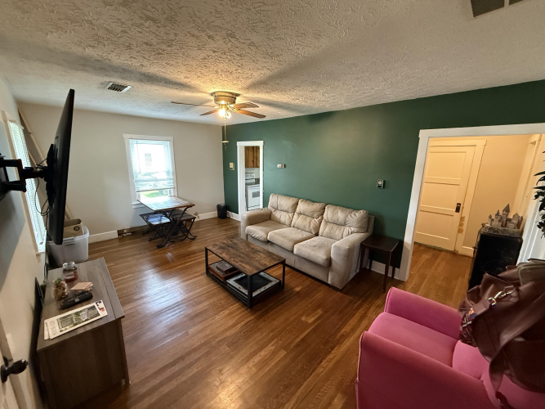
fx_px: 220
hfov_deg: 102.1
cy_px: 204
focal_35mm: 14
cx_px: 272
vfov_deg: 85.7
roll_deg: -1.1
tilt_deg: -12.5
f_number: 2.2
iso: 800
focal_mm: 2.22
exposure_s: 1/60
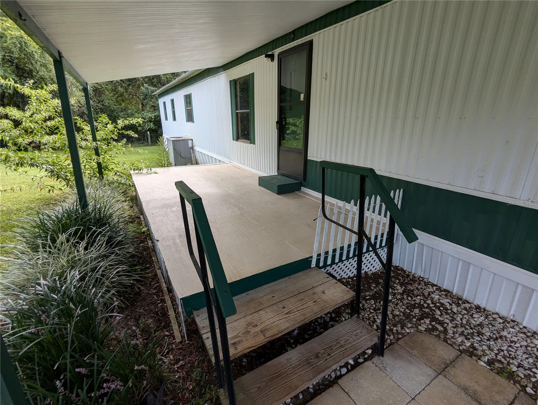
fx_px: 249
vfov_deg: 78.2
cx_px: 269
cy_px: 202
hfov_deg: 94.4
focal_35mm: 16
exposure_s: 1/356
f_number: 2.2
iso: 52
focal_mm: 2.35
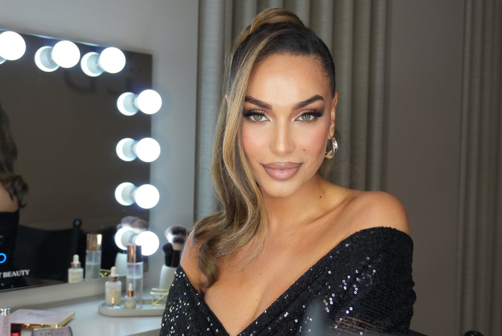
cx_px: 251
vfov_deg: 33.1
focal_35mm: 40
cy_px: 168
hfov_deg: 47.9
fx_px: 565
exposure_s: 1/160
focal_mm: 27
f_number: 4.5
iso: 1000
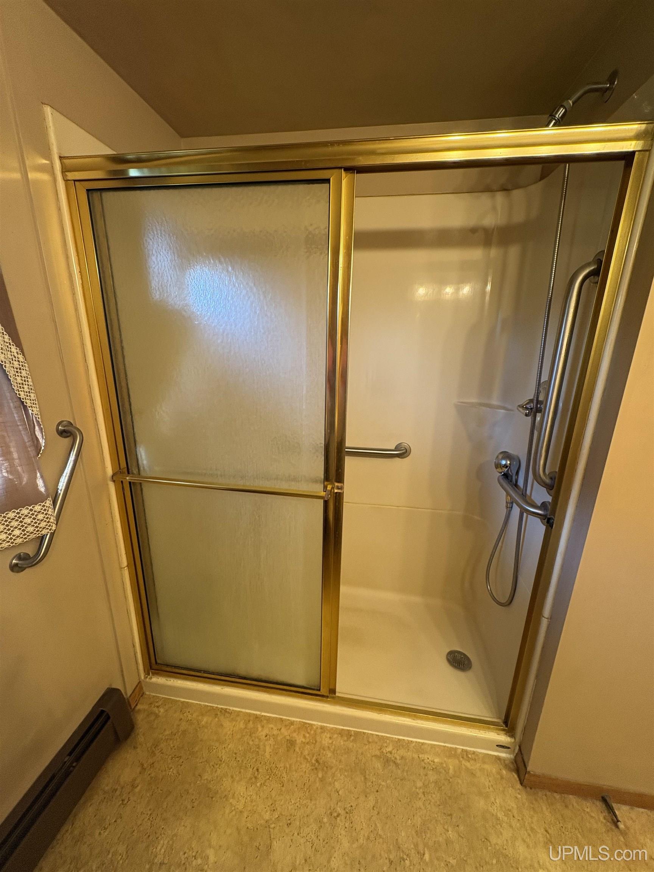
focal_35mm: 14
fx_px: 353
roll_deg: -0.8
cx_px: 327
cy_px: 436
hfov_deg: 85.7
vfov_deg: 102.1
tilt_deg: -15.0
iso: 200
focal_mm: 2.22
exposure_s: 1/60
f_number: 2.2
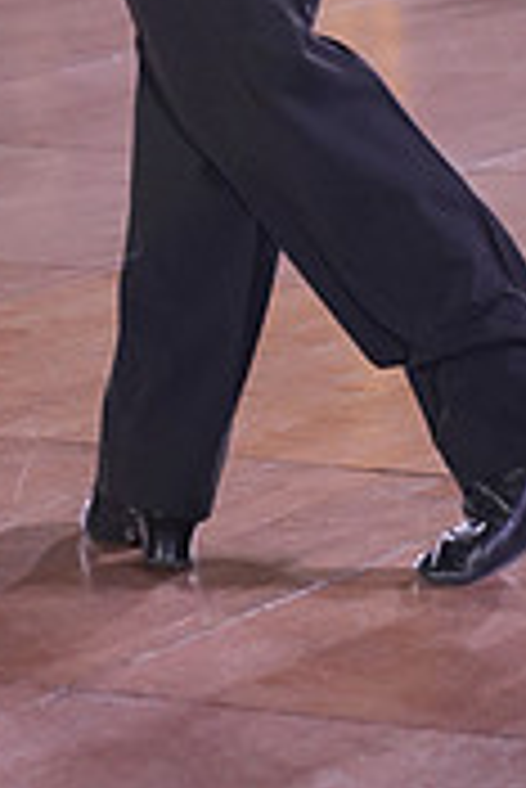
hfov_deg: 5.0
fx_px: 6015
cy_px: -423
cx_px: -312
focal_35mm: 275
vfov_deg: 7.3
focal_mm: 83
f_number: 4
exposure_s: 1/400
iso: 1250
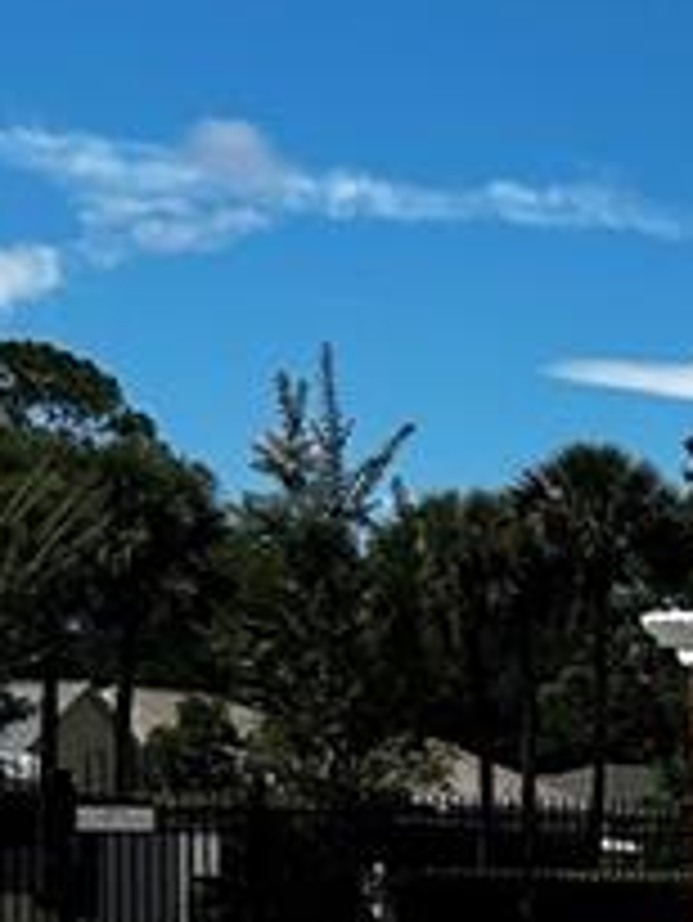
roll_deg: -1.3
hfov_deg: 9.3
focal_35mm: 152
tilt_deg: -2.9
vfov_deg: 12.7
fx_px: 4053
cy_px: 1025
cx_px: 1300
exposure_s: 1/6993
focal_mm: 5.7
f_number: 1.5
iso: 50
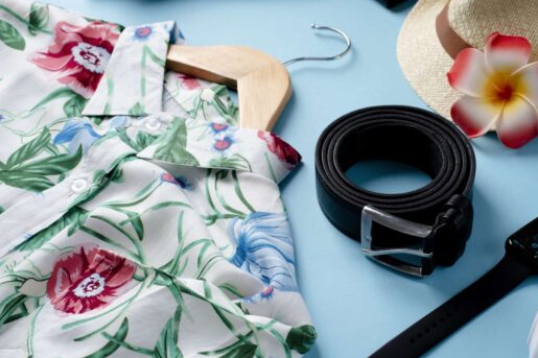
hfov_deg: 29.5
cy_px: 214
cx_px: 357
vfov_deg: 20.0
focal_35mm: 68
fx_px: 1016
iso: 100
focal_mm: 50
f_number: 5
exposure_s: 1/100
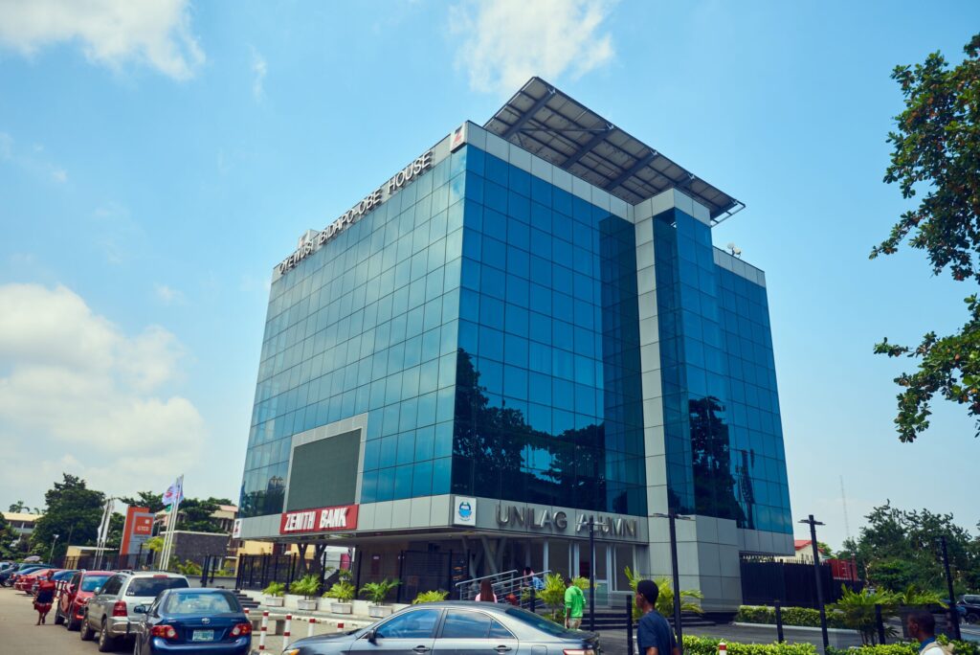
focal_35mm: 26
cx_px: 490
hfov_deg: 69.4
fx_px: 708
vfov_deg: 49.6
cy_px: 328
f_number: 4
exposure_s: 1/1250
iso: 200
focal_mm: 26
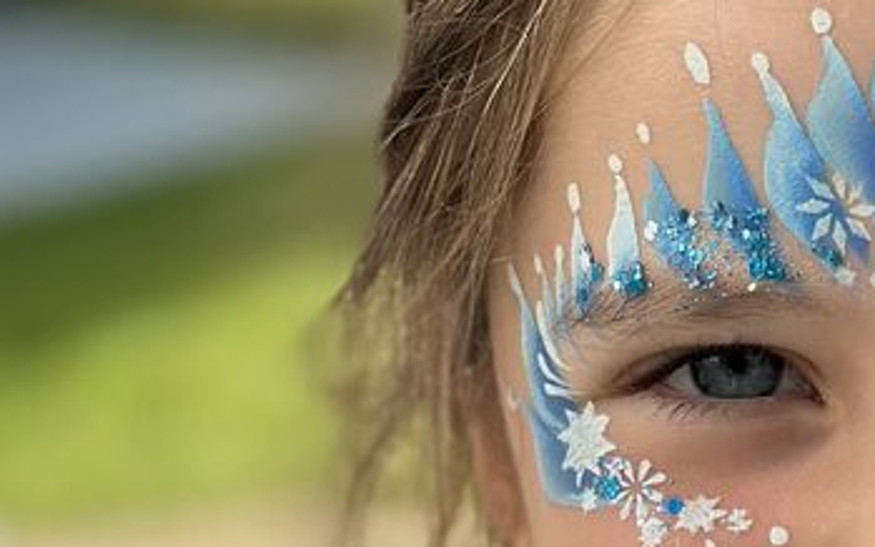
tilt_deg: -16.7
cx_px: 1066
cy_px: 1154
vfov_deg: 6.2
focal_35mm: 204
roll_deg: +0.1
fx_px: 4864
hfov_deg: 10.1
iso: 80
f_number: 1.78
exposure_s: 1/1667
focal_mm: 6.86
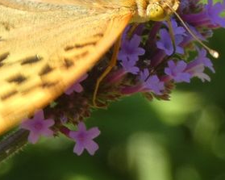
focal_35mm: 565
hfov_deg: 3.4
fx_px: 3761
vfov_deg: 2.7
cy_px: -76
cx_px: 69
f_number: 5.5
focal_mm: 33.9
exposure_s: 1/80
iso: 100
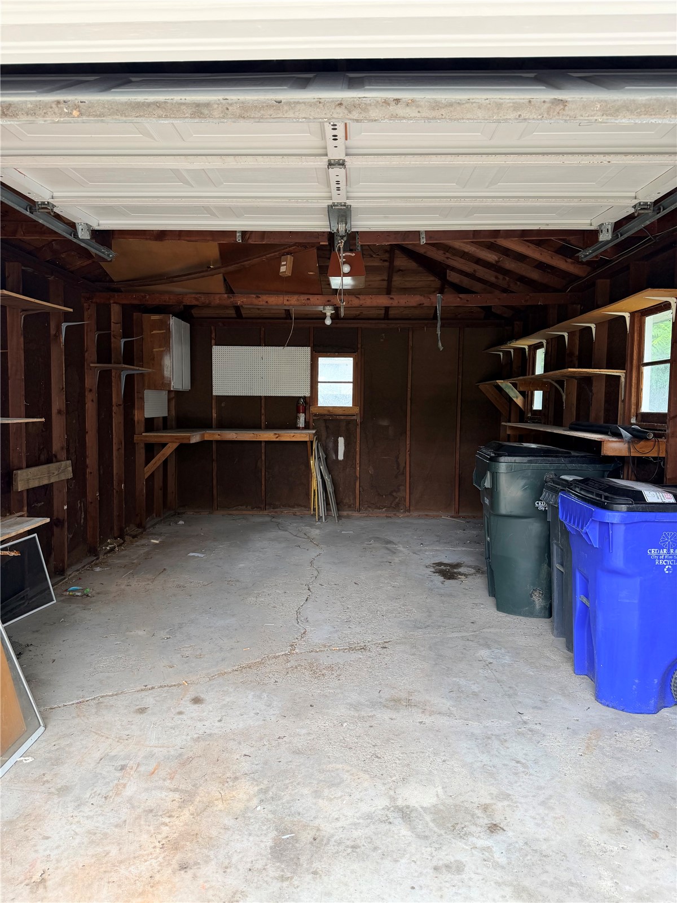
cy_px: 452
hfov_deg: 56.8
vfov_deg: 71.6
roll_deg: +0.0
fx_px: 626
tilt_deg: -4.1
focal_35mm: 24
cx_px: 338
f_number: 1.78
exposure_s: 1/121
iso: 100
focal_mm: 6.76
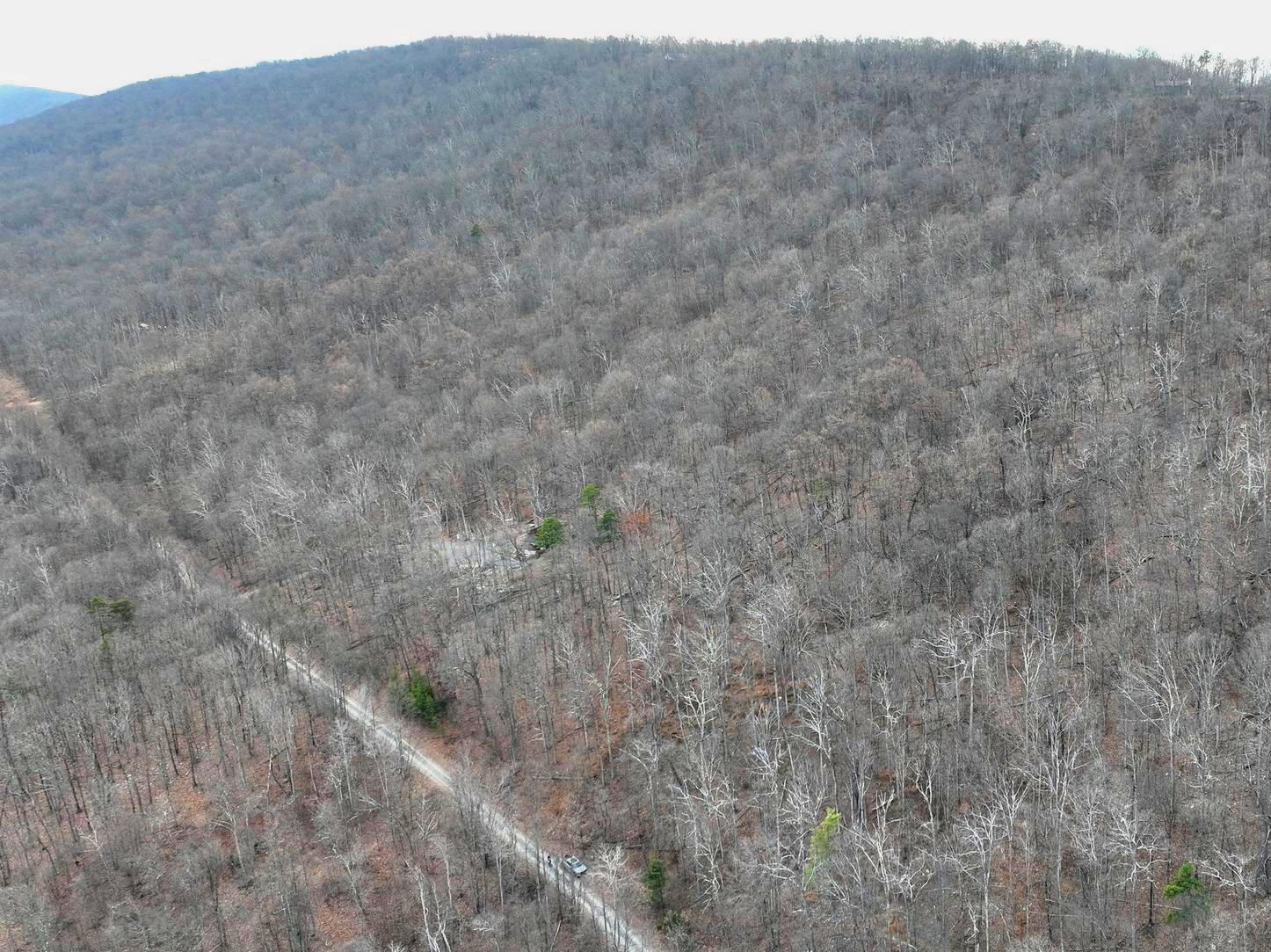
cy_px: 508
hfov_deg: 52.8
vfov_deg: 41.7
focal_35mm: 34
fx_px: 1248
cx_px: 858
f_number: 2.8
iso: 400
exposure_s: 1/500
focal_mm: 12.29
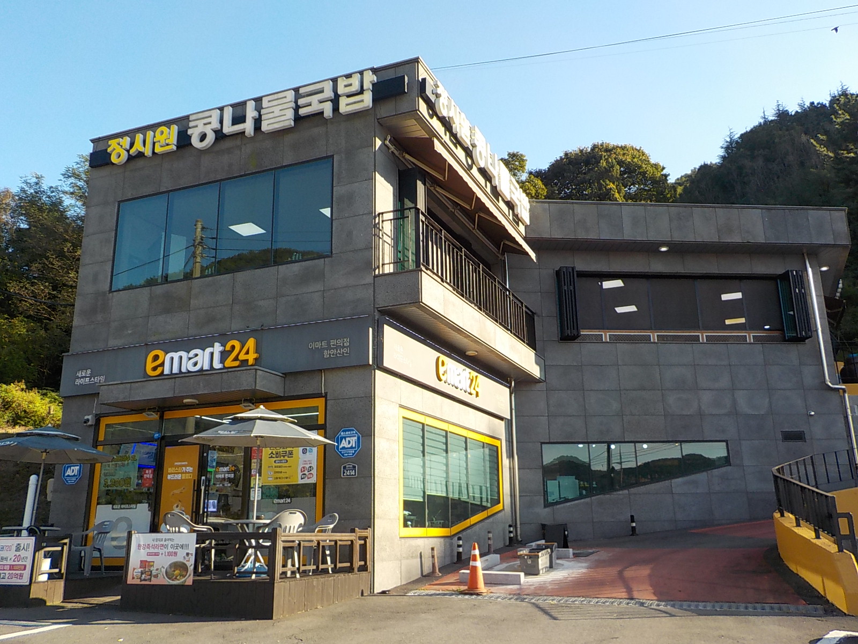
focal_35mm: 30
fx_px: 744
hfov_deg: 60.0
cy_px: 322
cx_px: 429
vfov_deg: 46.8
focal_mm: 4.1
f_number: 3.3
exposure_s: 1/500
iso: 125
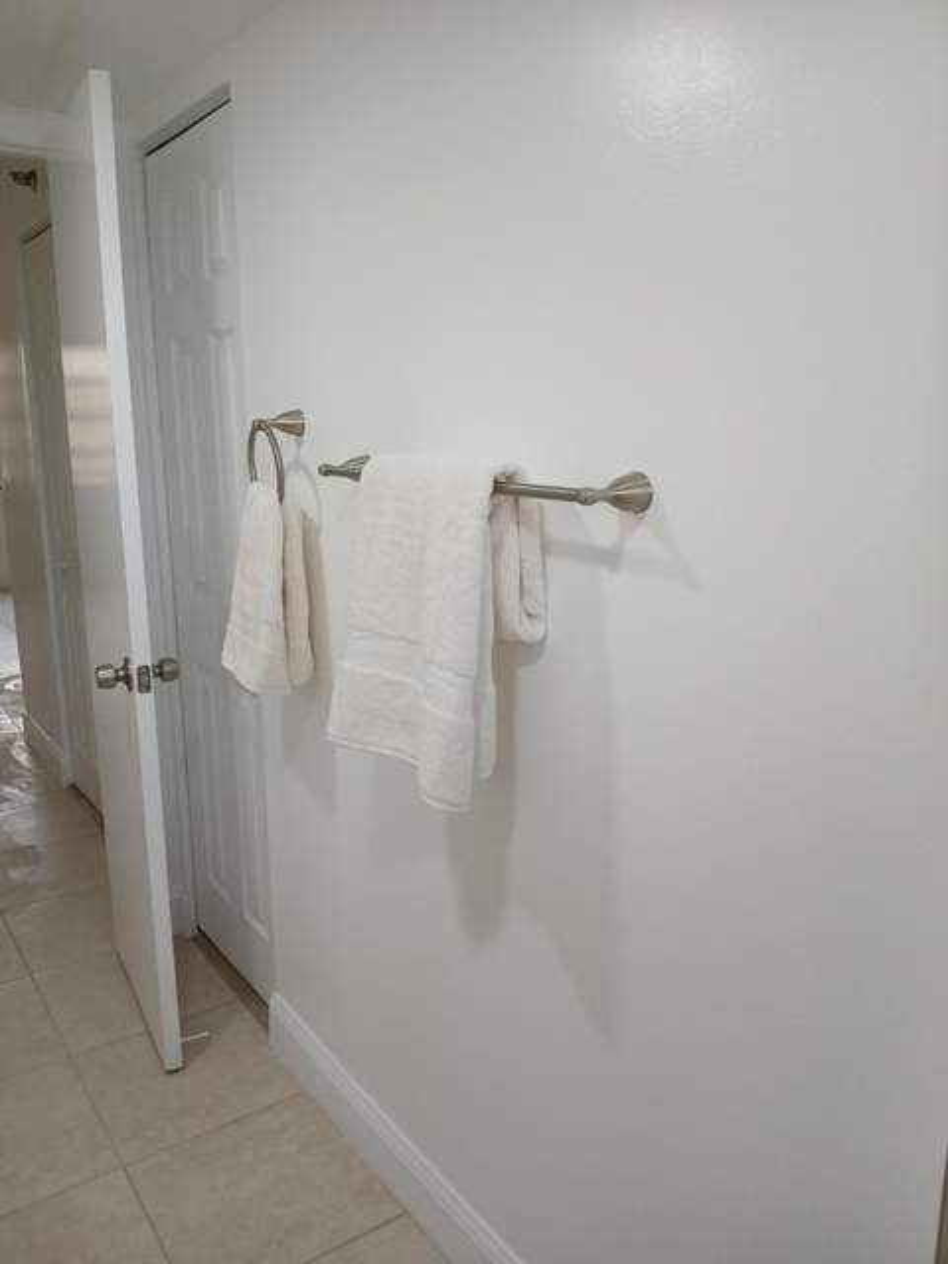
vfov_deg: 67.3
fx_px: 949
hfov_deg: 53.1
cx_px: 474
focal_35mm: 26
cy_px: 632
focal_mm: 3.98
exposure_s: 1/60
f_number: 1.8
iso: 80
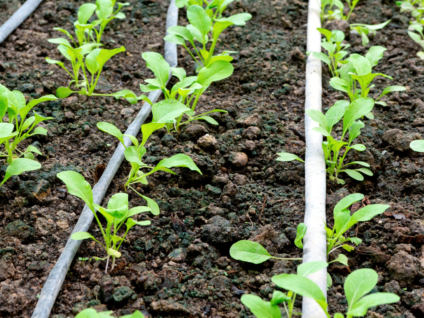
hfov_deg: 22.3
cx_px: 102
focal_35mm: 87
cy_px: 84
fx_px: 1066
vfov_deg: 16.9
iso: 100
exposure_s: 1/13
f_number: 8
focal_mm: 49
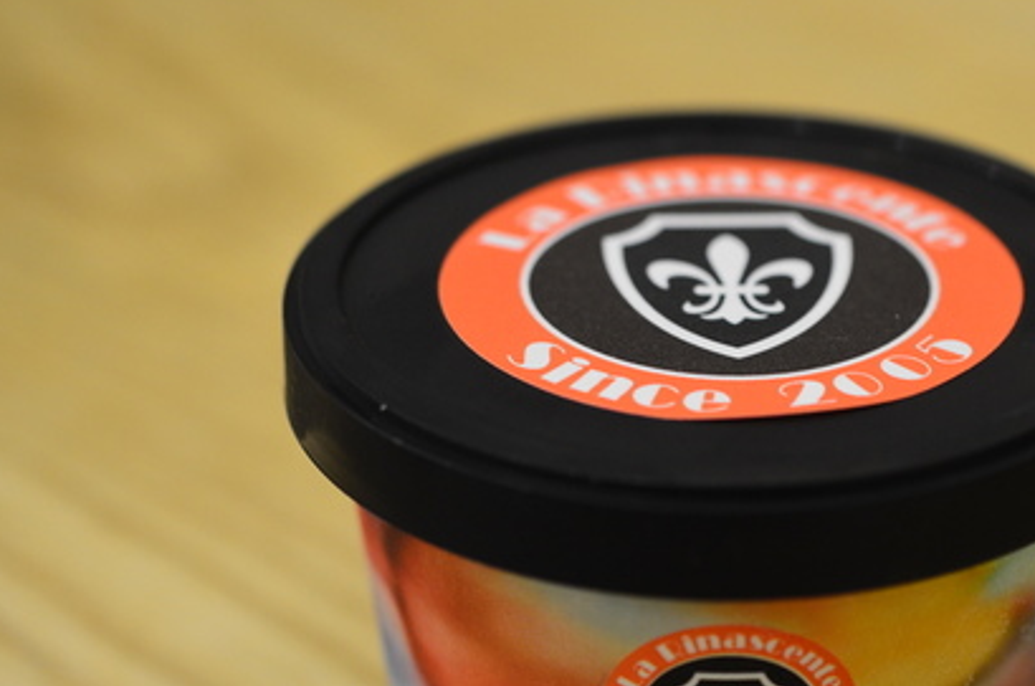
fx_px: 2697
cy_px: 521
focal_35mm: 94
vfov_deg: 14.4
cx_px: 752
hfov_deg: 21.6
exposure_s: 1/60
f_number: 4
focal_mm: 40
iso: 800
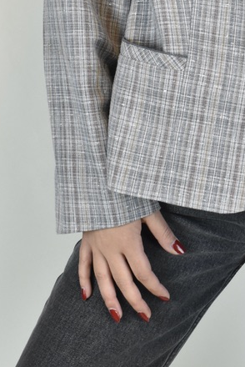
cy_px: 19
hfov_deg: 12.2
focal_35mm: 111
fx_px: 1131
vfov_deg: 18.0
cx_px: 242
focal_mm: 30
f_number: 13
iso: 1600
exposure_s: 1/50
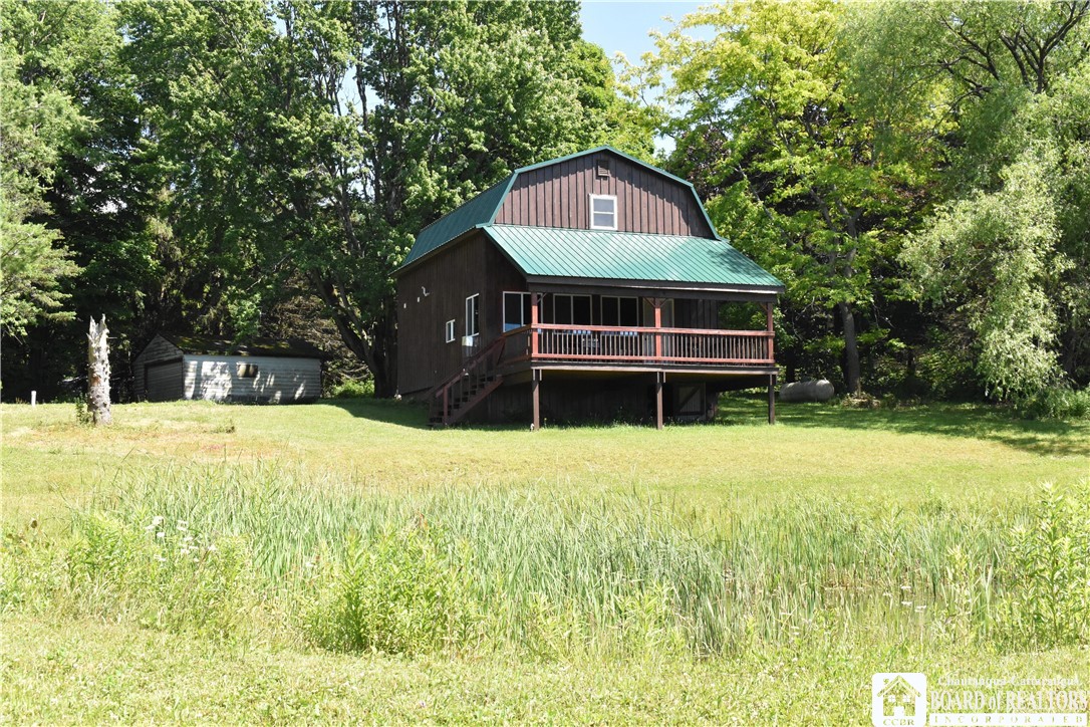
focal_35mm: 45
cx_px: 545
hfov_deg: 43.6
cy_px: 364
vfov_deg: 29.9
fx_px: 1362
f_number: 10
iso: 3200
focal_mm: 30
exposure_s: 1/2000
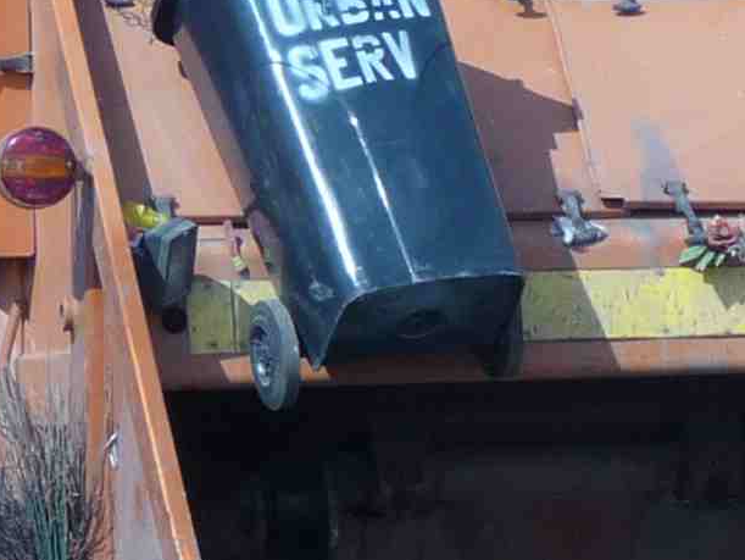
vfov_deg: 4.7
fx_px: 6762
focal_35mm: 314
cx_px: 533
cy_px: 695
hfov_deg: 6.3
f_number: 4.4
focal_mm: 9.8
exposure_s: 1/800
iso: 100
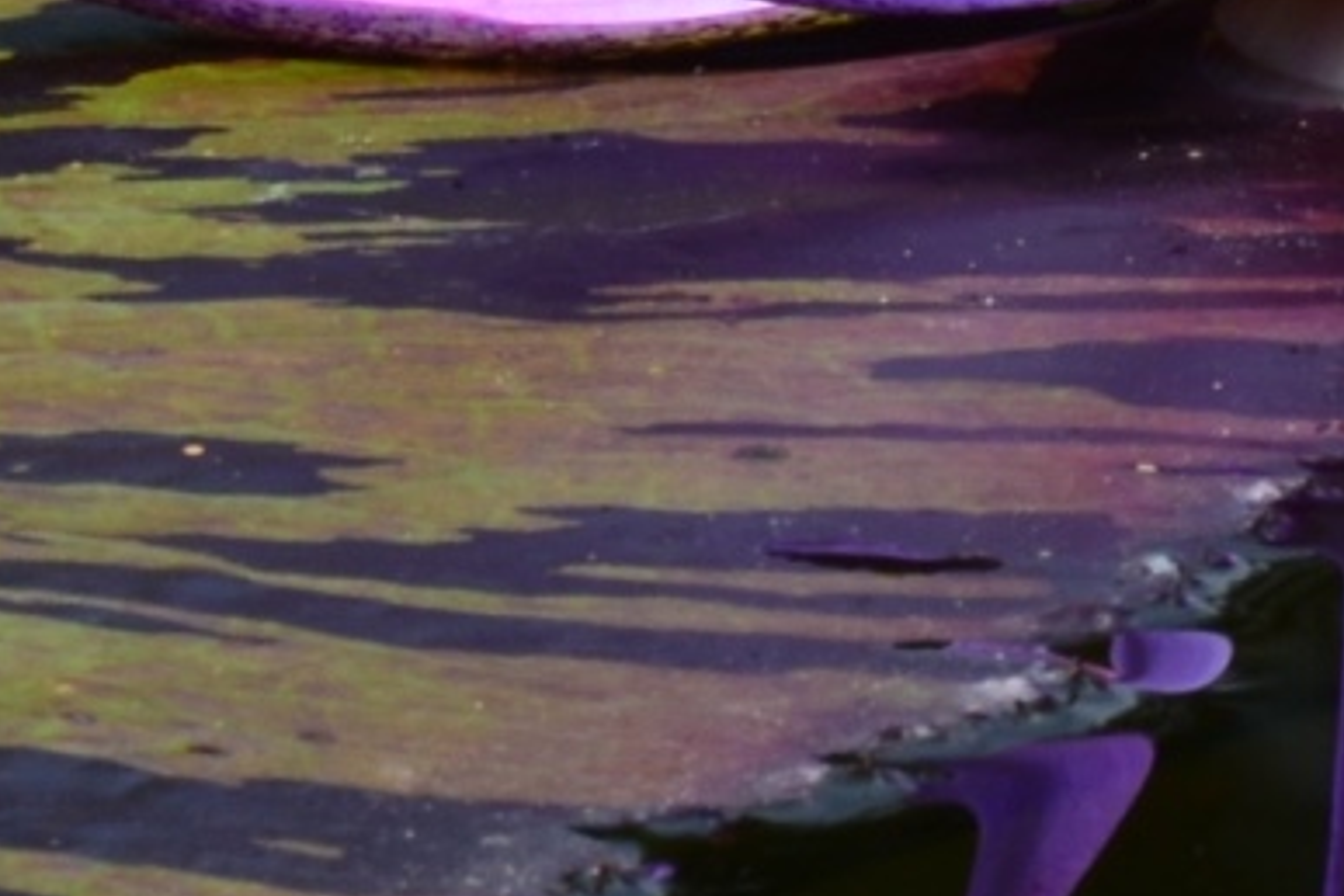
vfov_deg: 0.9
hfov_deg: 1.4
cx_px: 2625
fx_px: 55510
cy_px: -191
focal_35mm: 1487
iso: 100
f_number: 22
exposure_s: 1/30
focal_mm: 200
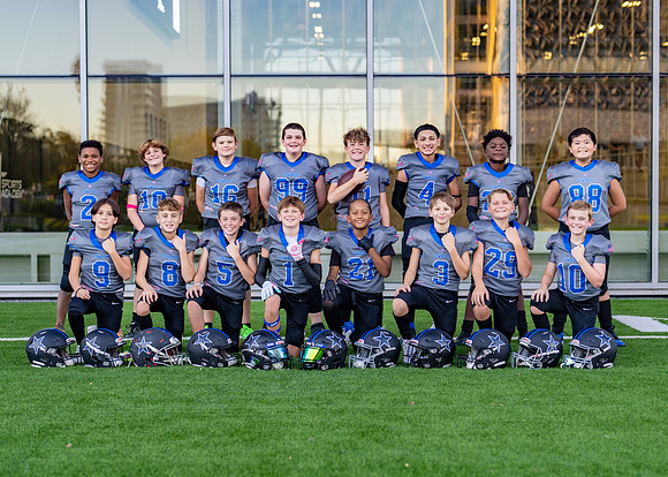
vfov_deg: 23.6
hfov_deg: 32.6
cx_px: 351
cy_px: 238
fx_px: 1141
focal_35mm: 60
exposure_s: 1/400
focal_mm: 50
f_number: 2
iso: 320
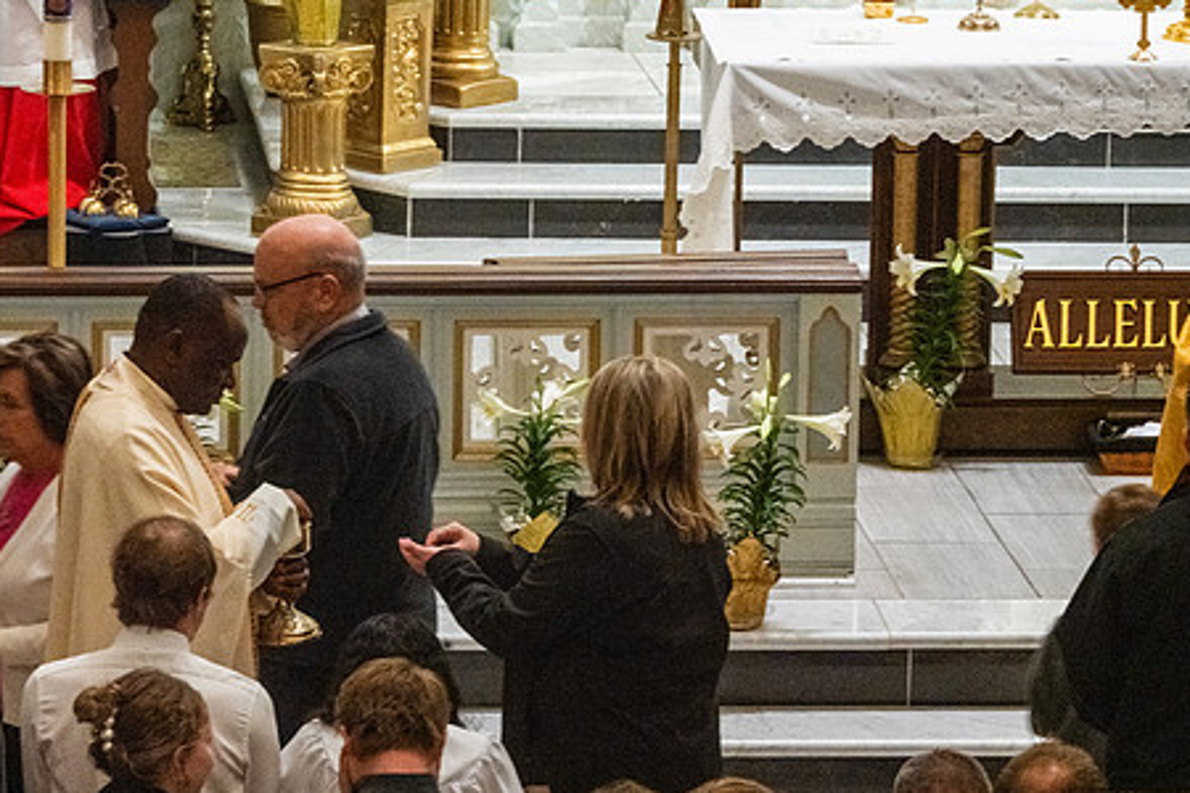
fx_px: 8528
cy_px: 419
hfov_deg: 8.0
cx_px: 489
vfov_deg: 5.3
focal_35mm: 258
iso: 5000
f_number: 13
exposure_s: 1/60
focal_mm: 200
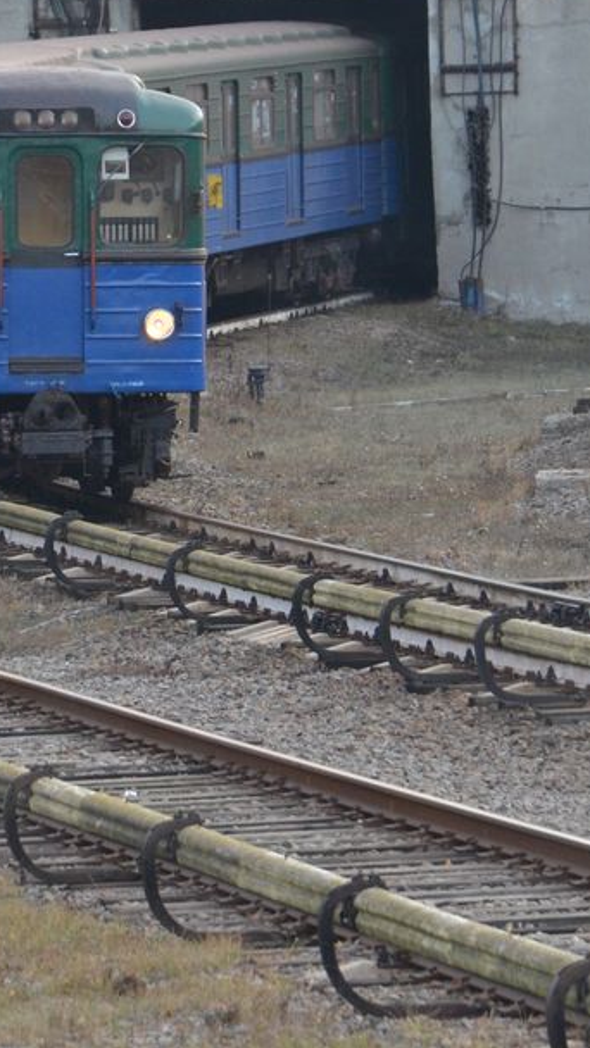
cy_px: 334
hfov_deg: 3.2
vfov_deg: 5.7
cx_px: 223
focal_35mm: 379
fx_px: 10547
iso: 500
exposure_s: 1/250
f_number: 7.1
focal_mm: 105
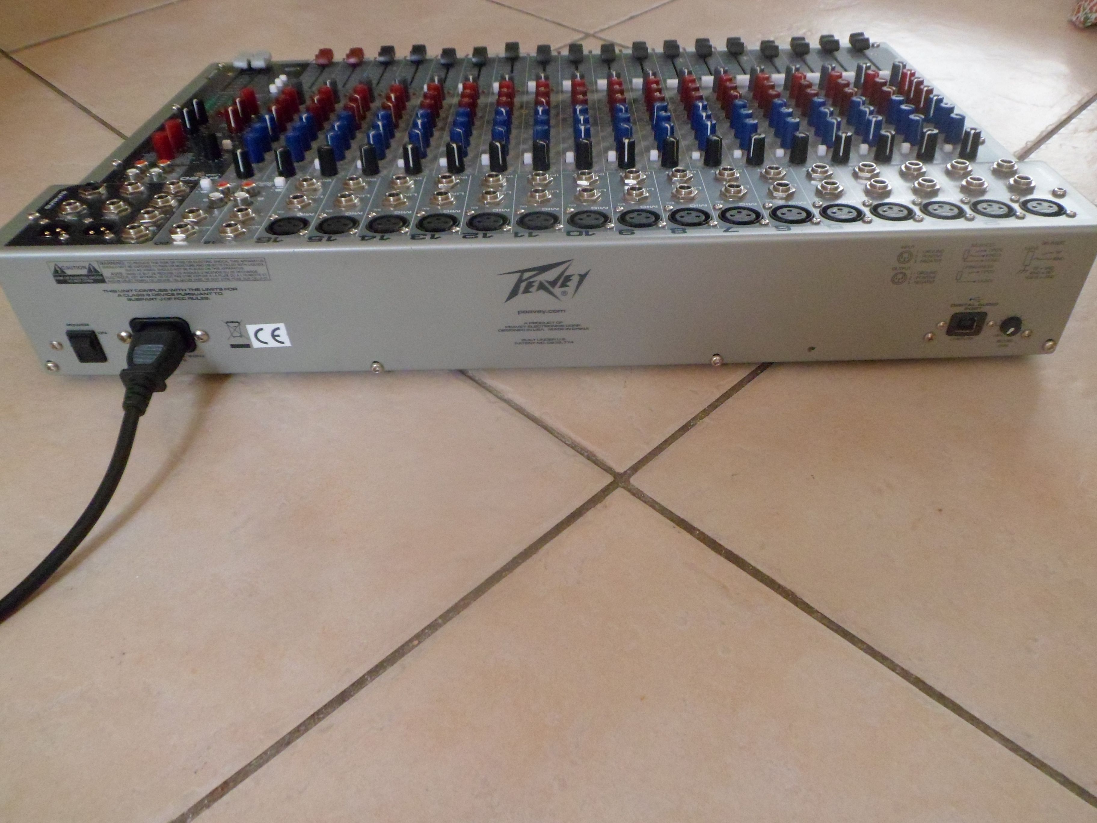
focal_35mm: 27
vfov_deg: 51.4
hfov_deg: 65.3
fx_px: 856
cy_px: 412
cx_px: 548
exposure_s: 1/45
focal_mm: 4.9
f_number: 3.3
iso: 320
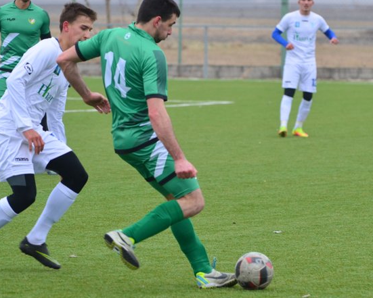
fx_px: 4052
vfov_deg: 4.2
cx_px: 242
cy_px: 166
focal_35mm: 367
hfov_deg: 5.3
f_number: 5
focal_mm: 180
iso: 800
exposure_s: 1/640
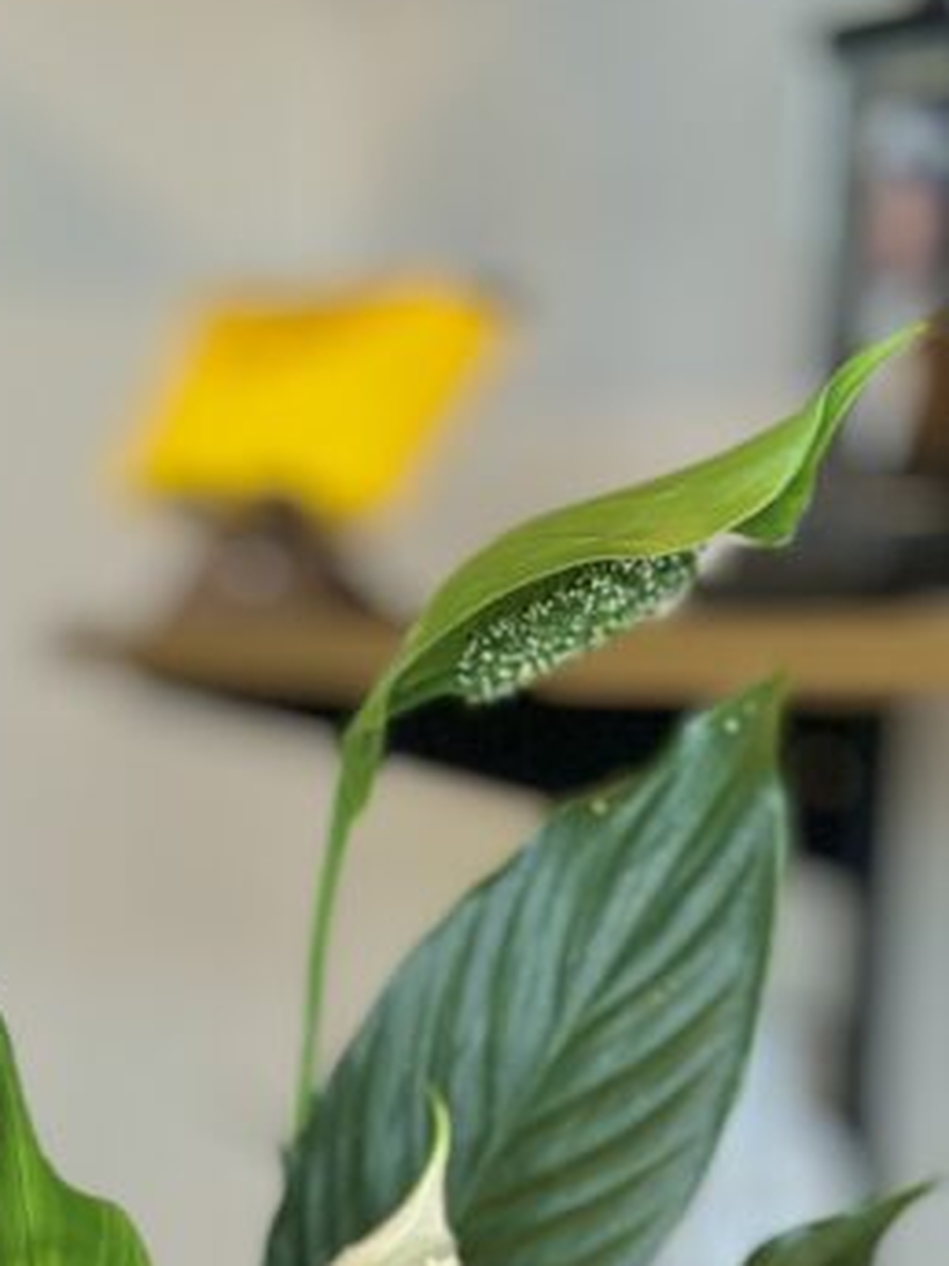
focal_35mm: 143
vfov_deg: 13.4
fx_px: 5227
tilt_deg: -10.4
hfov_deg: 10.3
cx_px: 125
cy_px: 1594
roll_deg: -3.5
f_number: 1.78
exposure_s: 1/170
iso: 80
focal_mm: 6.86
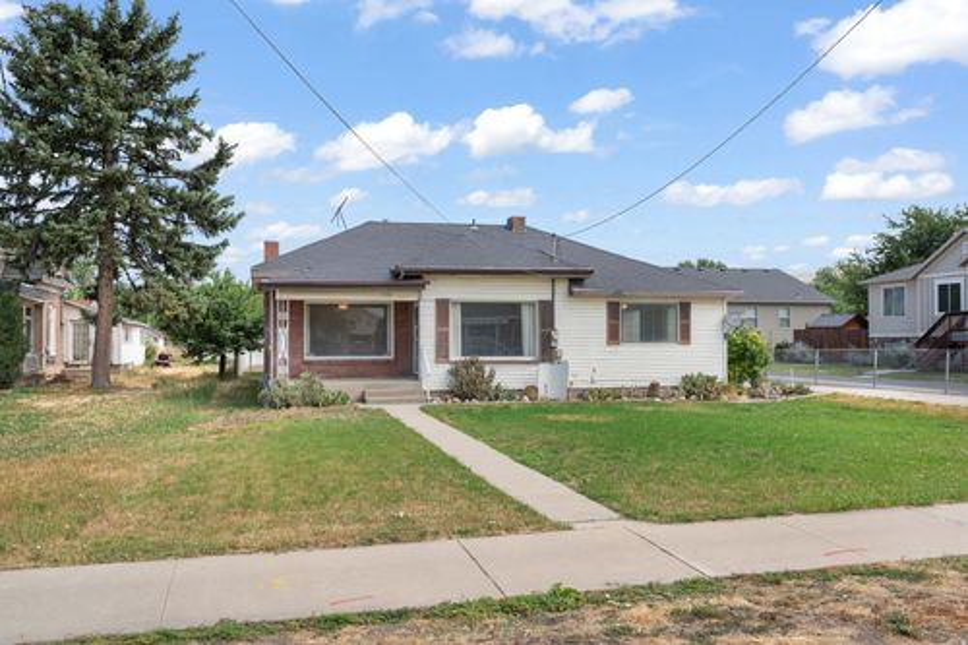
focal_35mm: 30
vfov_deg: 43.6
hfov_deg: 61.9
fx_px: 806
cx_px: 484
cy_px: 322
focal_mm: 30
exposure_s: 1/640
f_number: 8
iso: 800
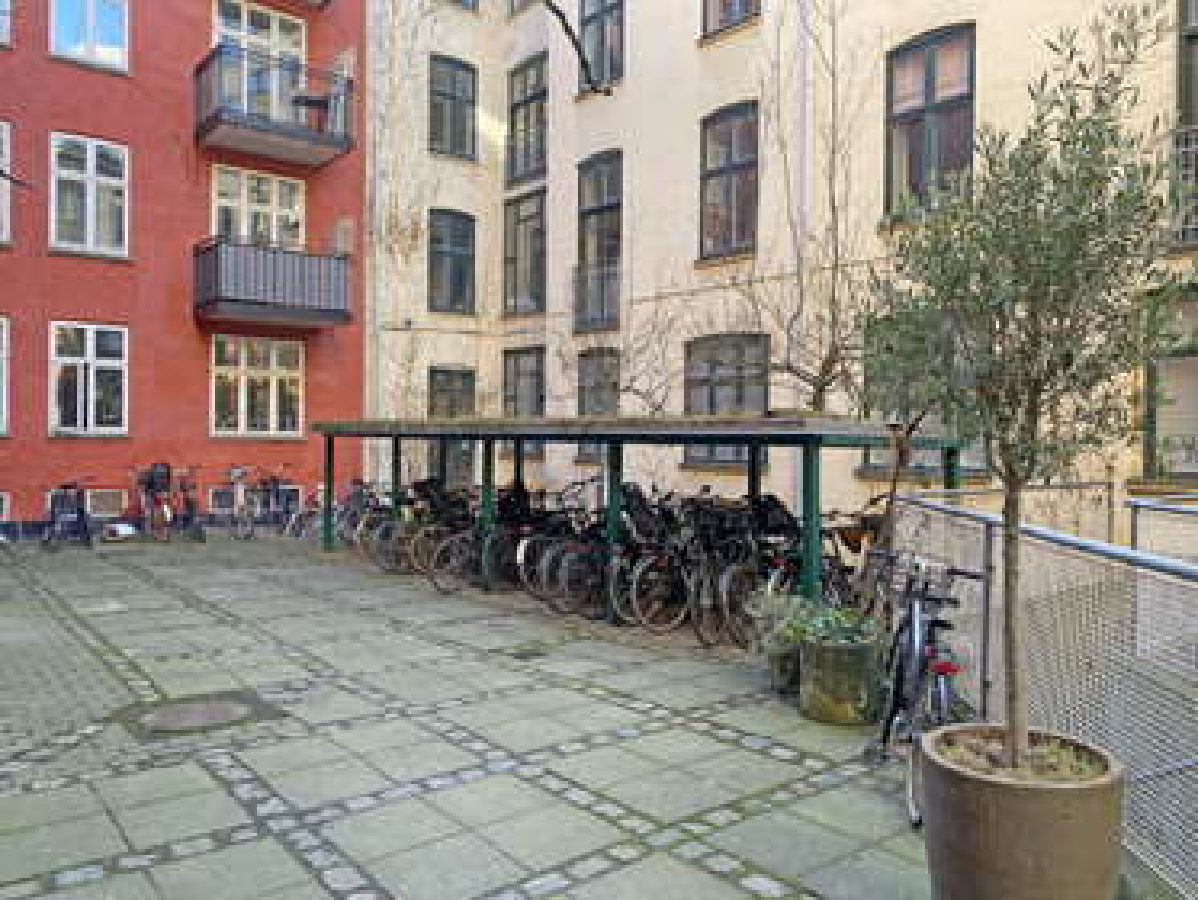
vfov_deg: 53.1
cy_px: 450
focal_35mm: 26
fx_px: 900
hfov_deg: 67.3
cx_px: 599
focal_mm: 4.25
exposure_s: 1/121
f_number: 1.8
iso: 50
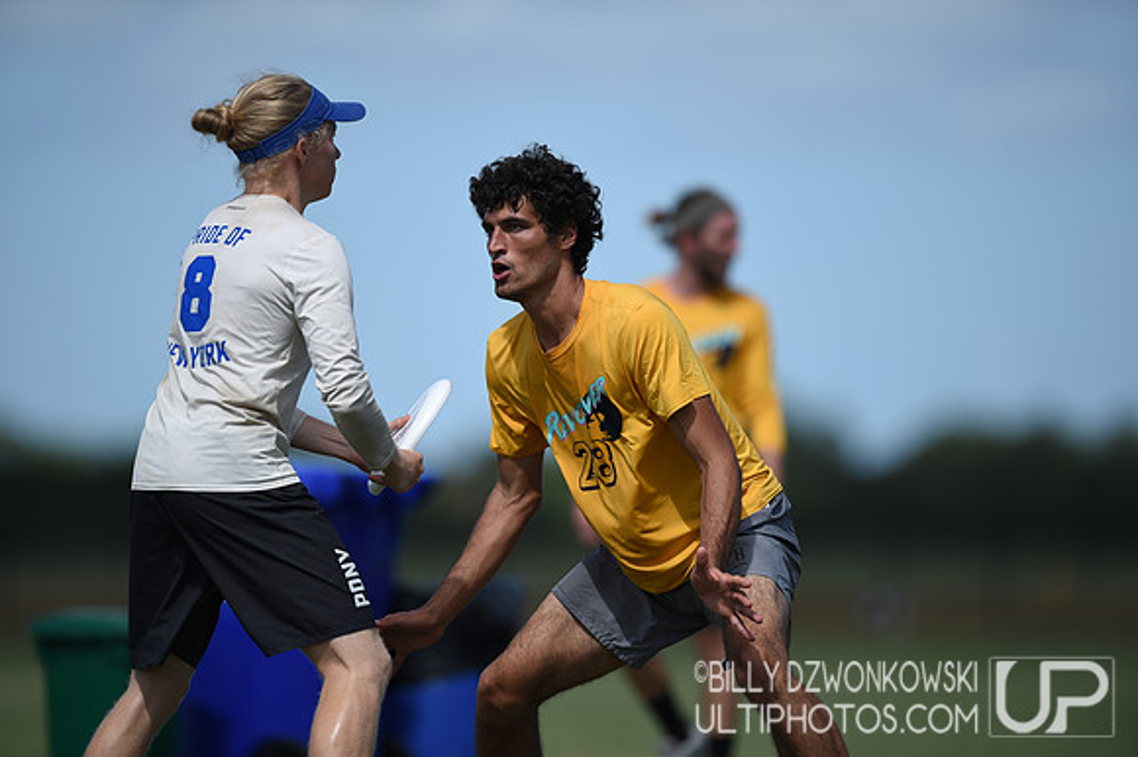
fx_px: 12637
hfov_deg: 5.2
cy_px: 378
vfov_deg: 3.4
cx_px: 569
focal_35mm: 400
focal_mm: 400
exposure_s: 1/2500
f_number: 2.8
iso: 100
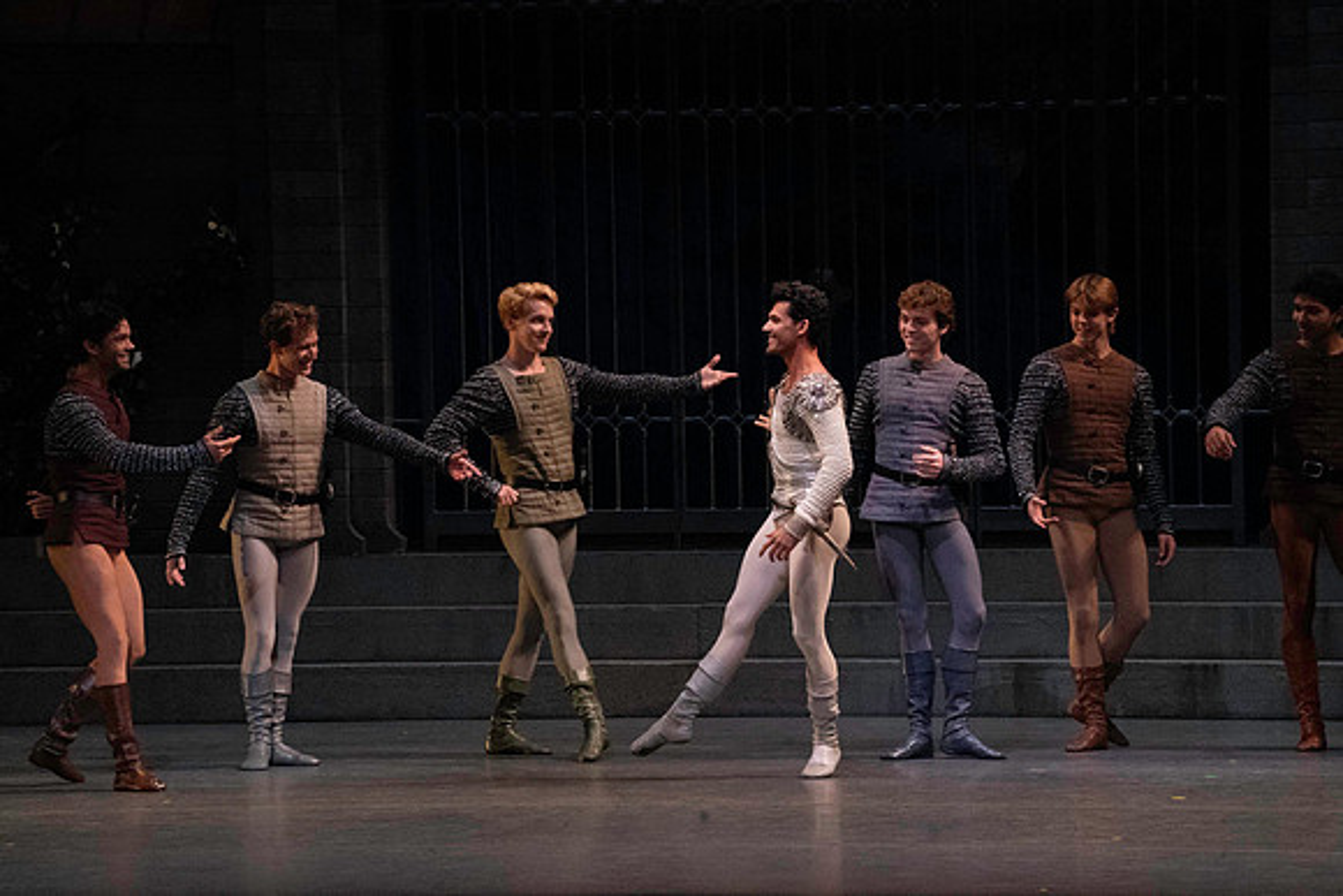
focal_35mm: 200
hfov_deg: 10.3
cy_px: 448
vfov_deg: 6.9
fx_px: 7463
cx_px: 672
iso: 16000
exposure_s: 1/400
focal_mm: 200
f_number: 13
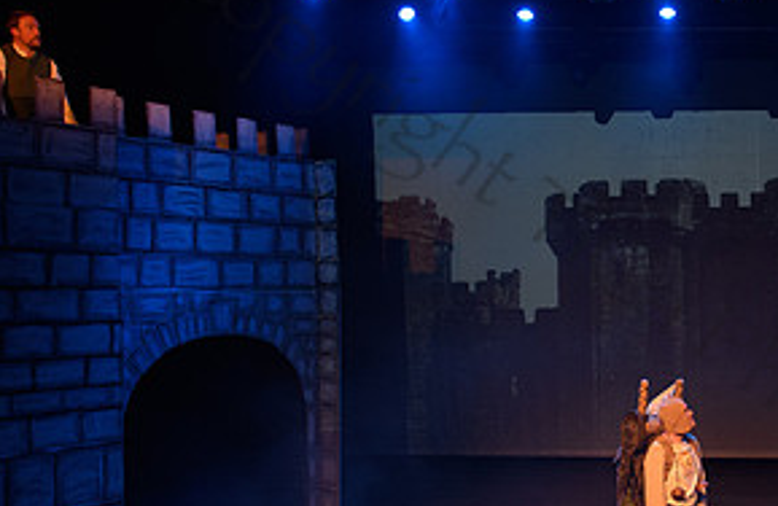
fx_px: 1158
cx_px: 699
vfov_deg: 24.5
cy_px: 339
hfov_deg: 35.0
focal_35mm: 54
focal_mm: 24
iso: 1250
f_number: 3.5
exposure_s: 1/80
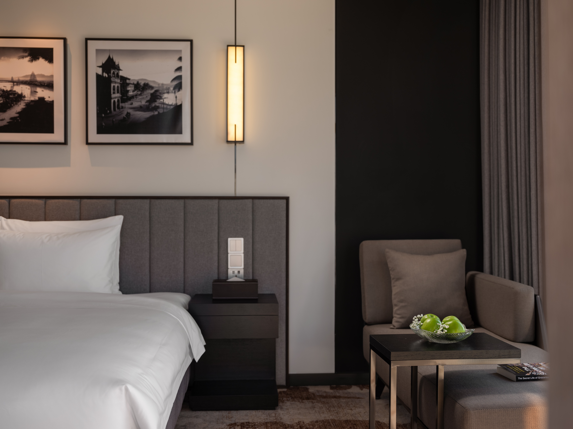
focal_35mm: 39
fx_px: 646
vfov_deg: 36.8
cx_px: 286
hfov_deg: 47.9
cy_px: 214
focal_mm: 48.8
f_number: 4
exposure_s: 1/80
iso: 200
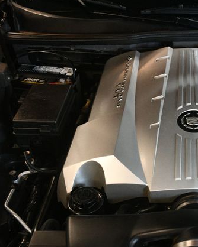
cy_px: 123
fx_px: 411
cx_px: 180
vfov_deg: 33.6
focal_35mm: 56
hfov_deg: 26.2
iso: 2500
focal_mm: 26
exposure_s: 1/125
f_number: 3.8
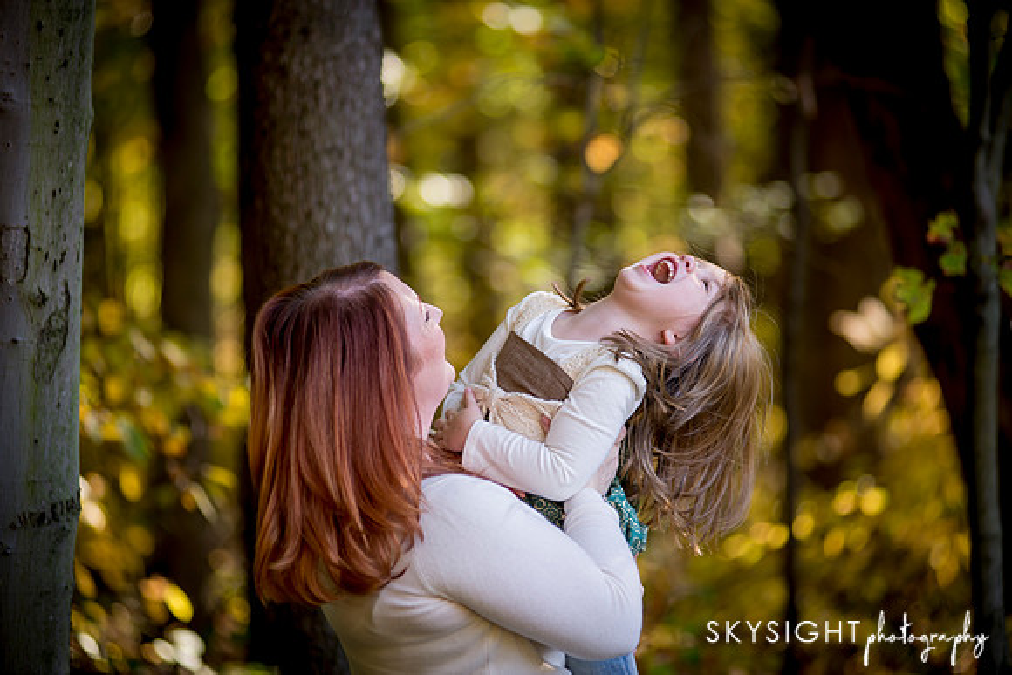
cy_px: 338
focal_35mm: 145
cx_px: 506
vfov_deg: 9.5
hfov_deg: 14.2
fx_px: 4077
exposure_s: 1/500
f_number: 2.8
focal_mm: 145
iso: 400
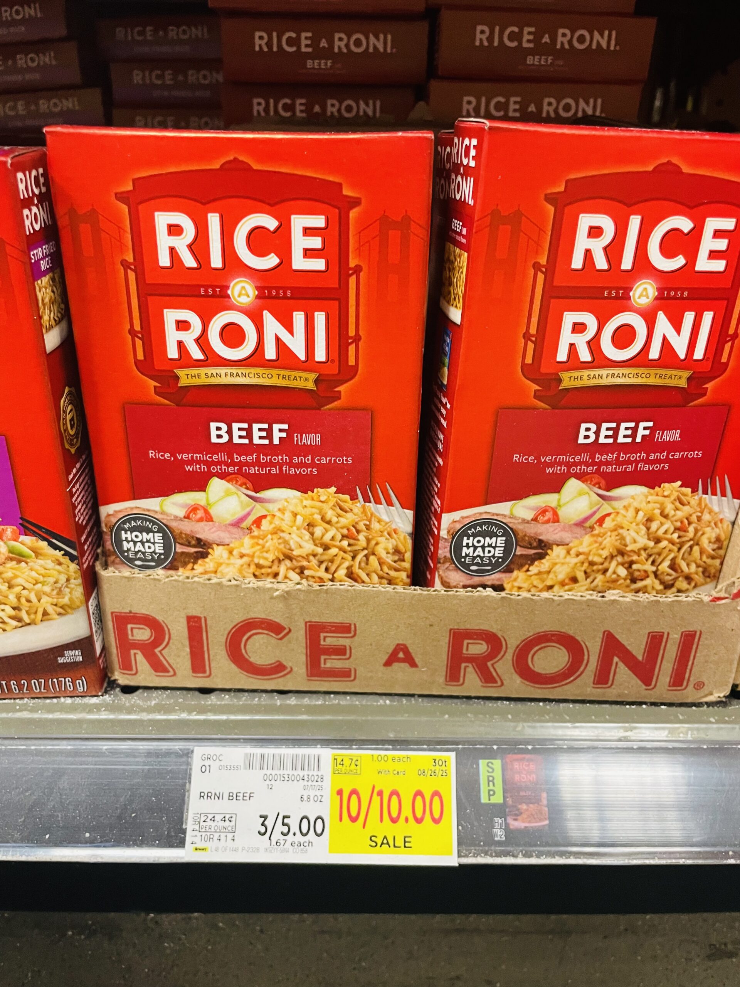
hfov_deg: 53.1
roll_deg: -0.5
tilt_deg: -22.5
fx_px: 741
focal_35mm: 26
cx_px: 370
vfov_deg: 67.3
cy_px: 494
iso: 500
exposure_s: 1/60
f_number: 1.6
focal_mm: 4.2
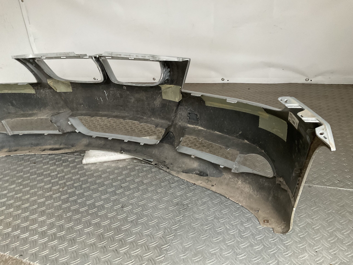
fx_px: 296
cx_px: 176
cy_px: 132
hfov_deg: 61.7
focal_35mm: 29
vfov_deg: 48.2
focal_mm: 3
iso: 200
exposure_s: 1/60
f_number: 1.8
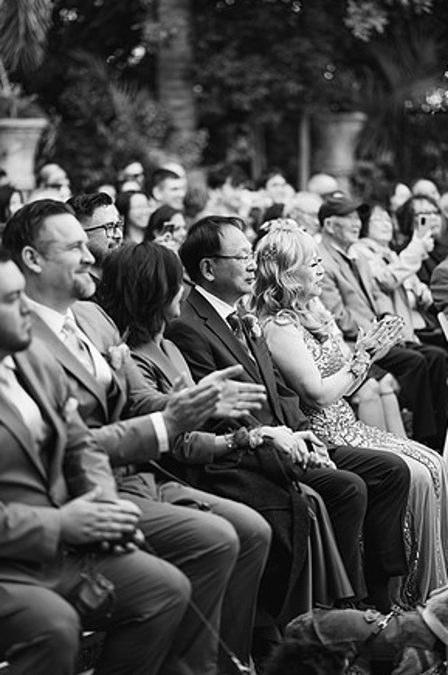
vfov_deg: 23.1
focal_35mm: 88
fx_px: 1646
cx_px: 226
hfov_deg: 15.5
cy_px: 327
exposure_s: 1/250
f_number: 2
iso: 200
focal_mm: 85
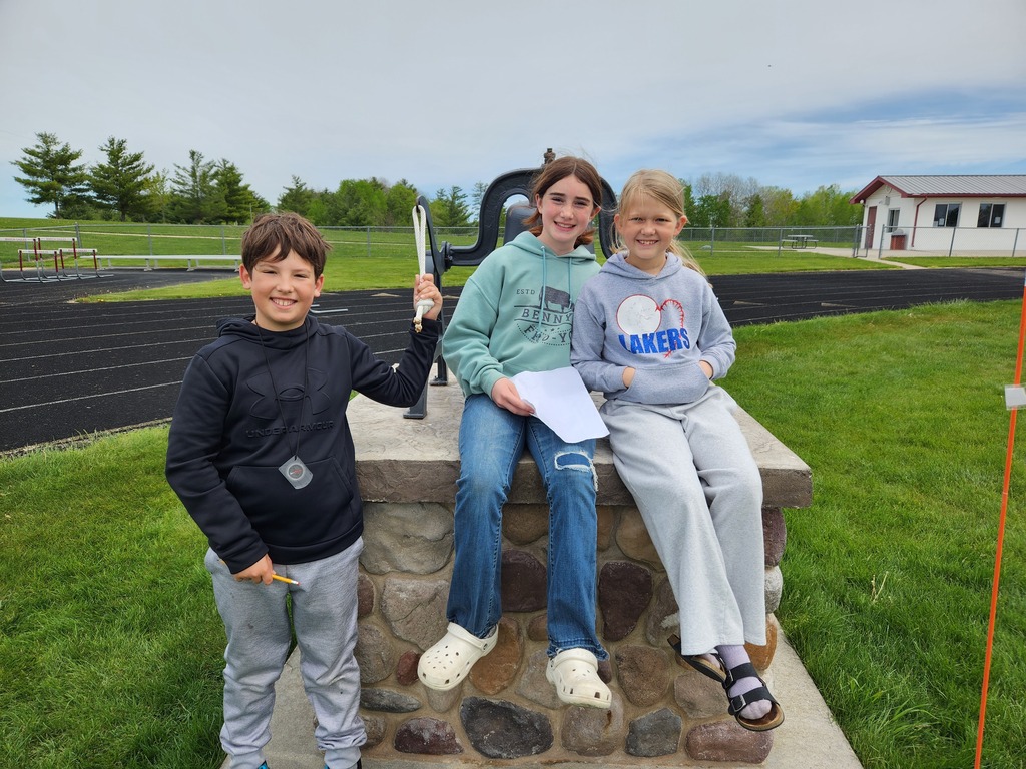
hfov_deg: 73.9
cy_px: 384
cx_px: 513
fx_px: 682
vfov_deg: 58.9
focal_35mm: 23
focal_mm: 5.4
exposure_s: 1/1311
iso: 20
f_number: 1.8
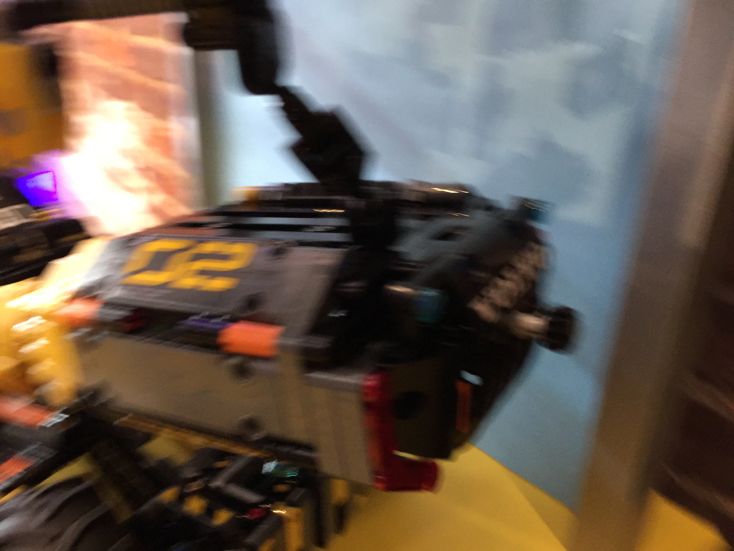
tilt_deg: -24.2
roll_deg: -0.4
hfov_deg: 61.7
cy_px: 276
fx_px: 615
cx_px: 367
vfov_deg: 48.2
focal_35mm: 29
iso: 64
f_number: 2.2
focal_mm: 4.15
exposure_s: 1/4
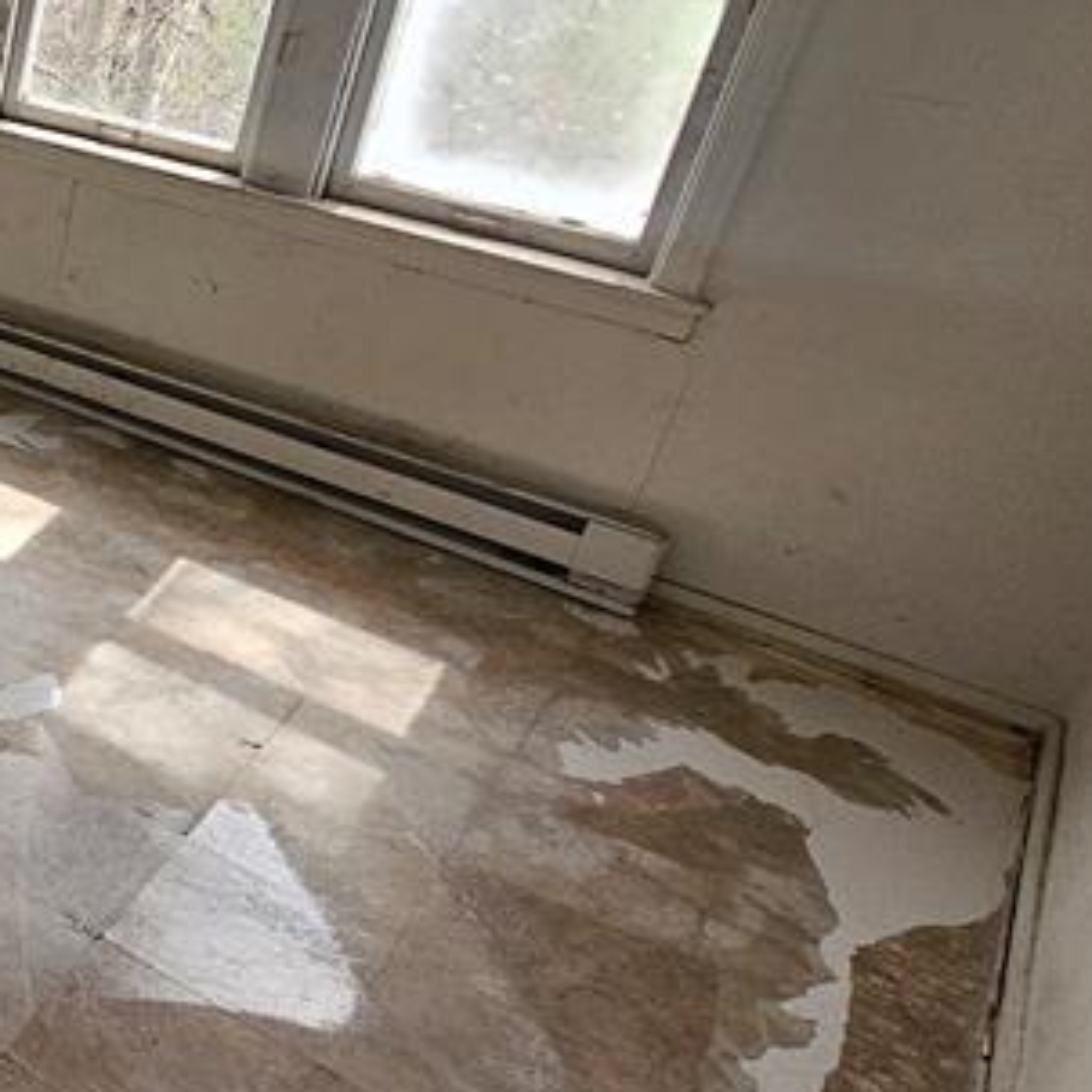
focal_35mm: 39
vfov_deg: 41.8
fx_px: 1392
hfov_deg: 27.4
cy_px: 304
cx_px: -593
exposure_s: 1/241
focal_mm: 2.2
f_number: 2.2
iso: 64
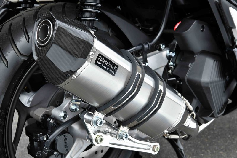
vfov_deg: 19.4
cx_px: 118
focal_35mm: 70
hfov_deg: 28.8
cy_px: 79
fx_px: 461
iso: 800
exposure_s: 1/320
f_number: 13
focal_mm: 70
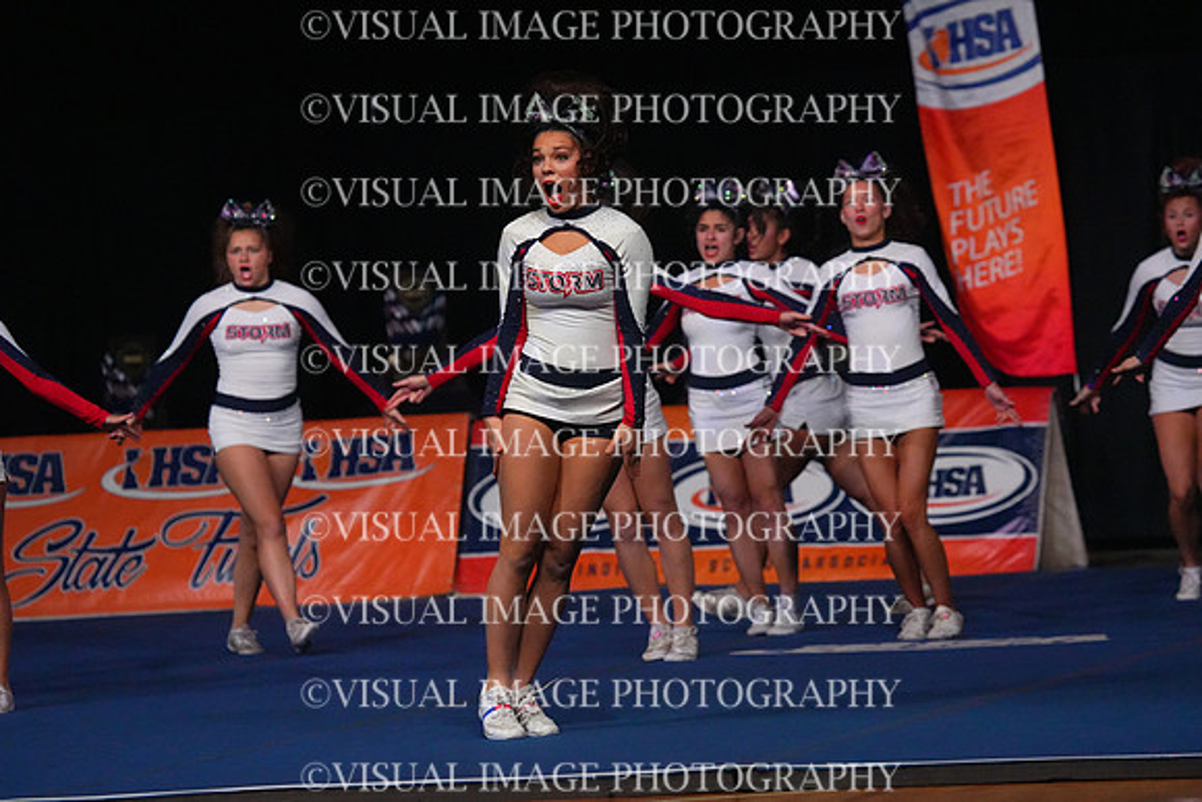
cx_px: 601
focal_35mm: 210
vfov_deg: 6.5
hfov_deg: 9.8
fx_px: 7013
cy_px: 401
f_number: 5.6
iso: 16000
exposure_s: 1/1250
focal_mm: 210
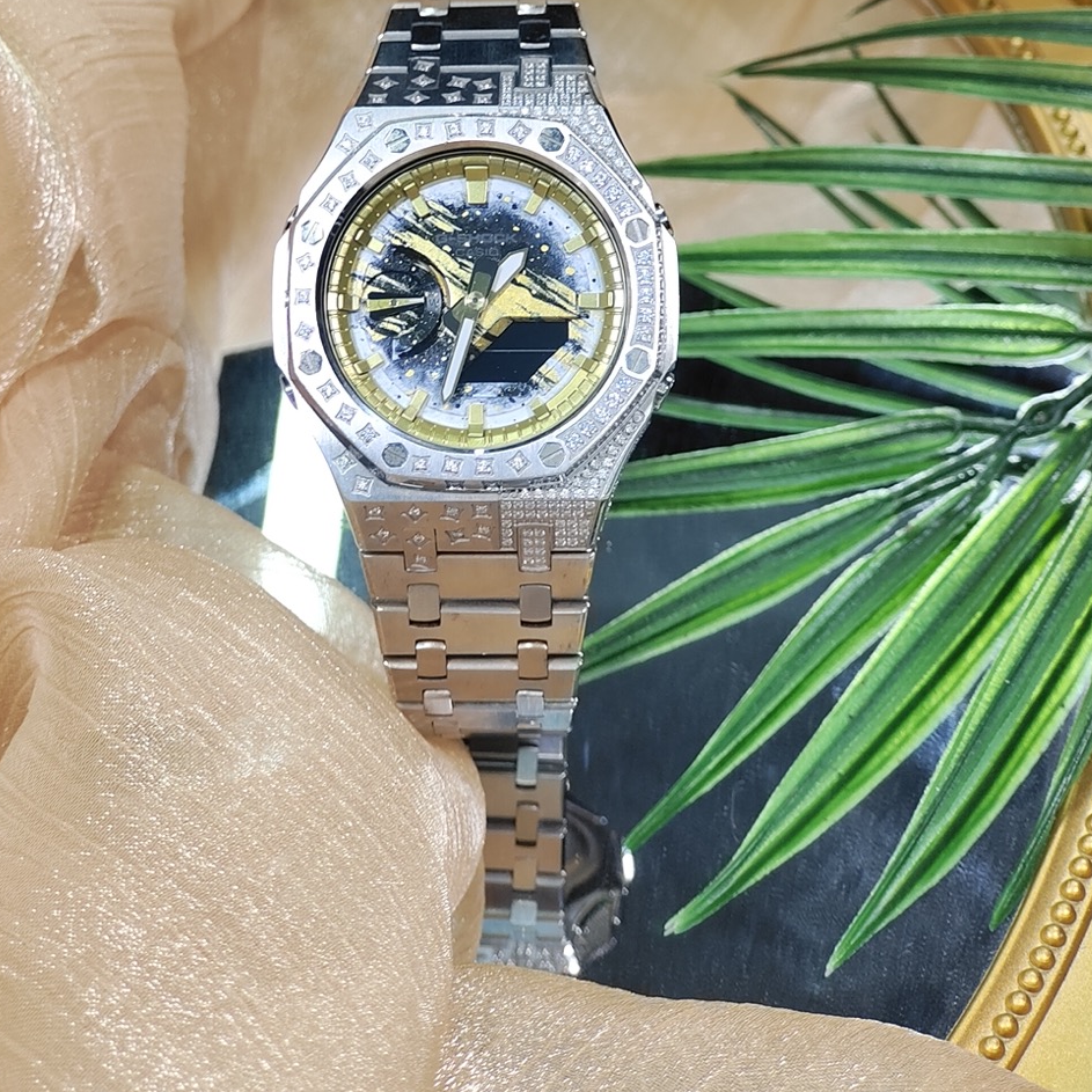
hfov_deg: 23.0
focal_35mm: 75
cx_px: 444
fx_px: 2677
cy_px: 317
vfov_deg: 22.9
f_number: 2.08
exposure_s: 1/100
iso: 51
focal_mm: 7.55
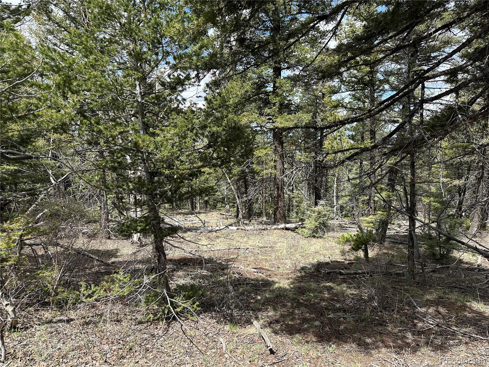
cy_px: 184
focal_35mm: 24
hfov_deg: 71.6
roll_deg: +2.7
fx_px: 339
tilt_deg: -7.5
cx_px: 244
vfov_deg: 56.8
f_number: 1.78
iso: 80
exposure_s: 1/2155
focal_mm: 6.86
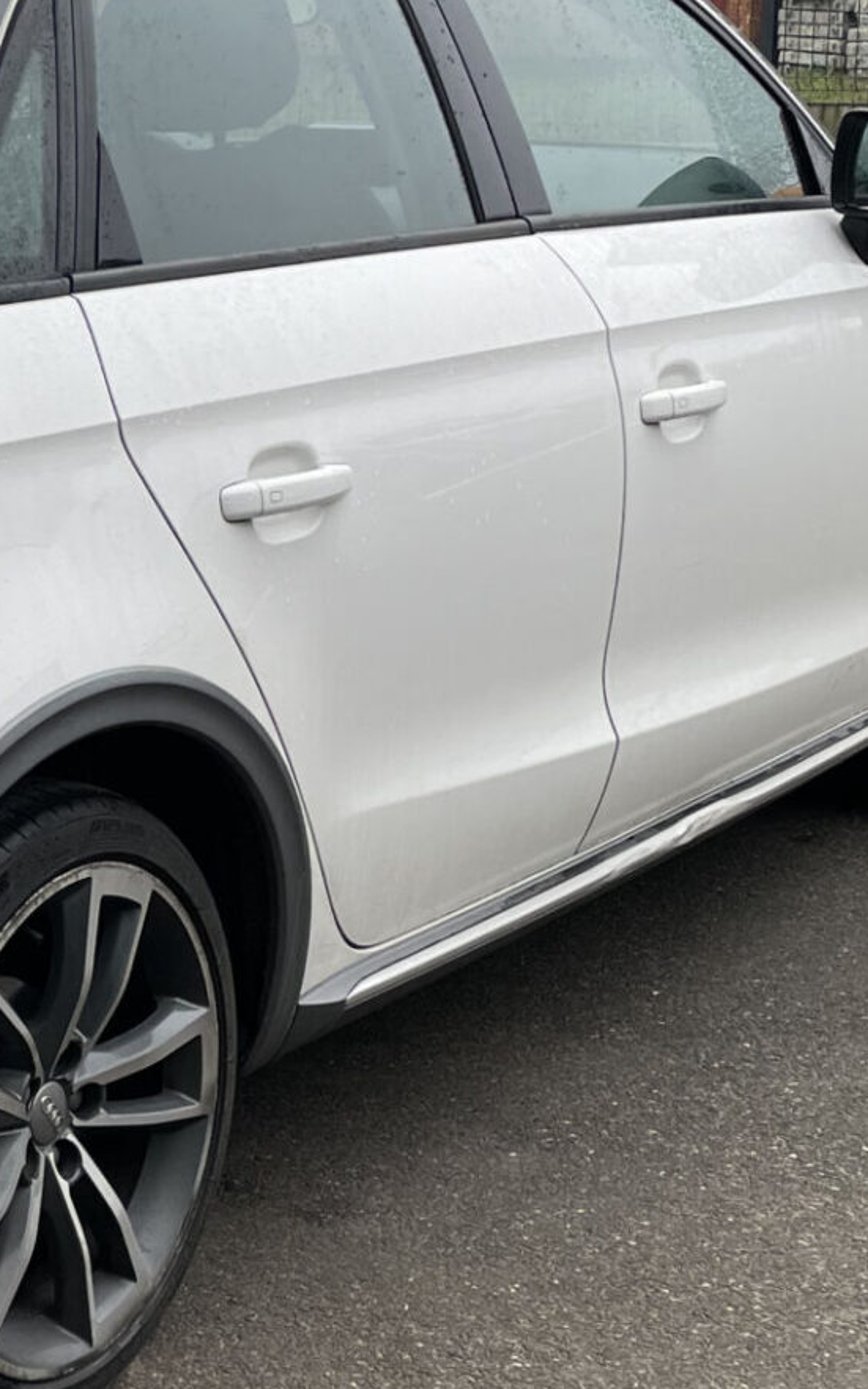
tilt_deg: -14.5
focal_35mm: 80
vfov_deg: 25.8
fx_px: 3029
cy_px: 817
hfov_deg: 15.6
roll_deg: +2.5
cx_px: -235
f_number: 1.6
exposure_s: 1/558
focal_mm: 4.2
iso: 32
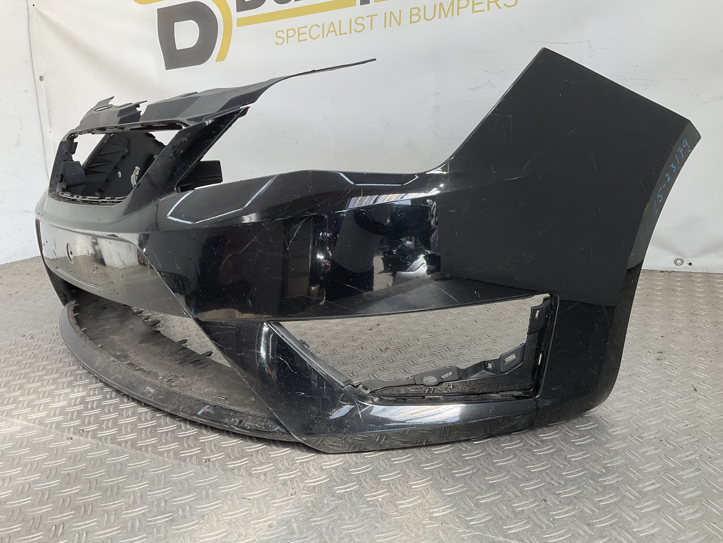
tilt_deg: -14.6
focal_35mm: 29
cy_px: 272
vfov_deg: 48.2
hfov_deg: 61.7
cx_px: 362
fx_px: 606
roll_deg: +4.9
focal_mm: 3
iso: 16
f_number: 1.8
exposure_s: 1/215
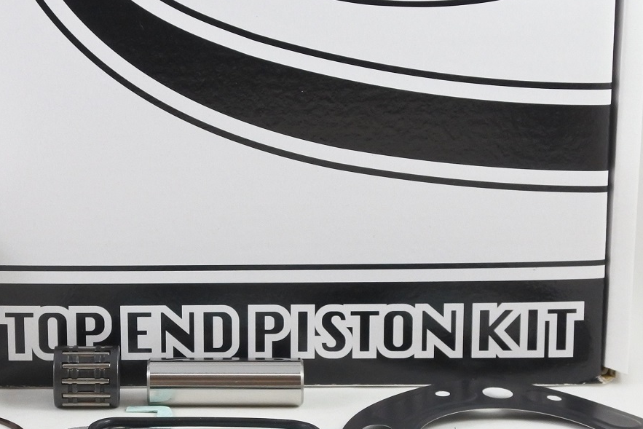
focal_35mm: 114
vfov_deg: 12.0
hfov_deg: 17.9
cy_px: 225
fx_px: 2036
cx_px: 198
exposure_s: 1/125
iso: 720
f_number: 4.8
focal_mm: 20.1
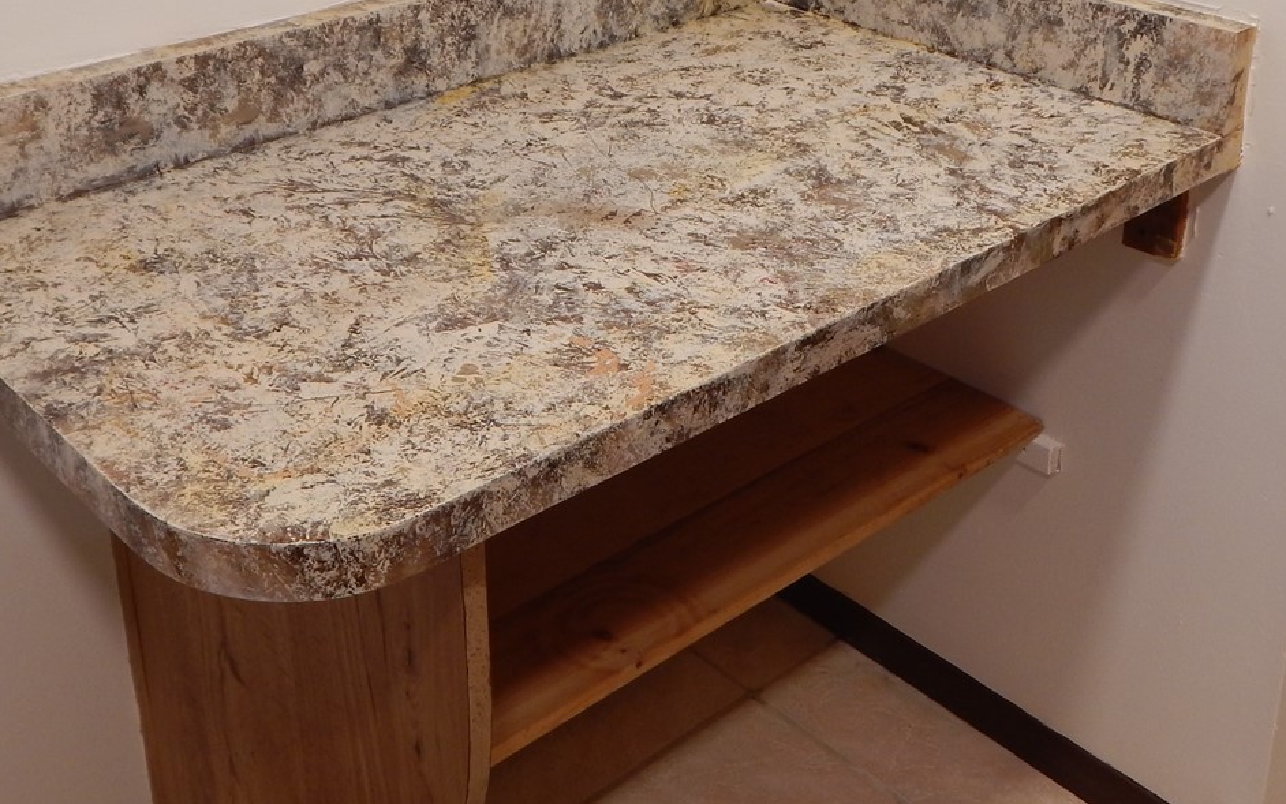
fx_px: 1577
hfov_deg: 44.4
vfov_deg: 27.8
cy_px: 119
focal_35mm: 45
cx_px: 623
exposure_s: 1/30
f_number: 3.1
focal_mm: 4.5
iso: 125
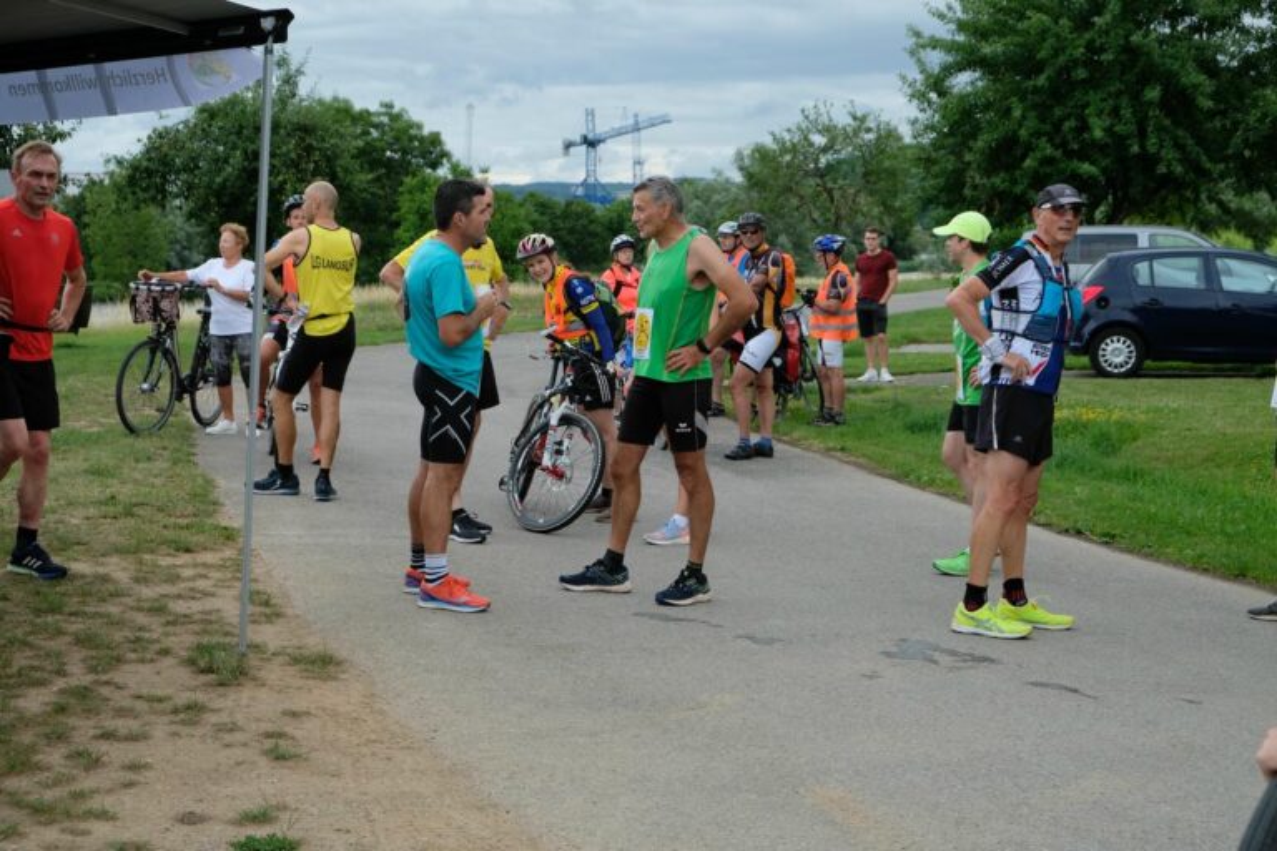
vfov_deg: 23.0
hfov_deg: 33.9
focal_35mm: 59
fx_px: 2093
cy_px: 426
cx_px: 638
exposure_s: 1/350
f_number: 5.6
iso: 400
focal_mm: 39
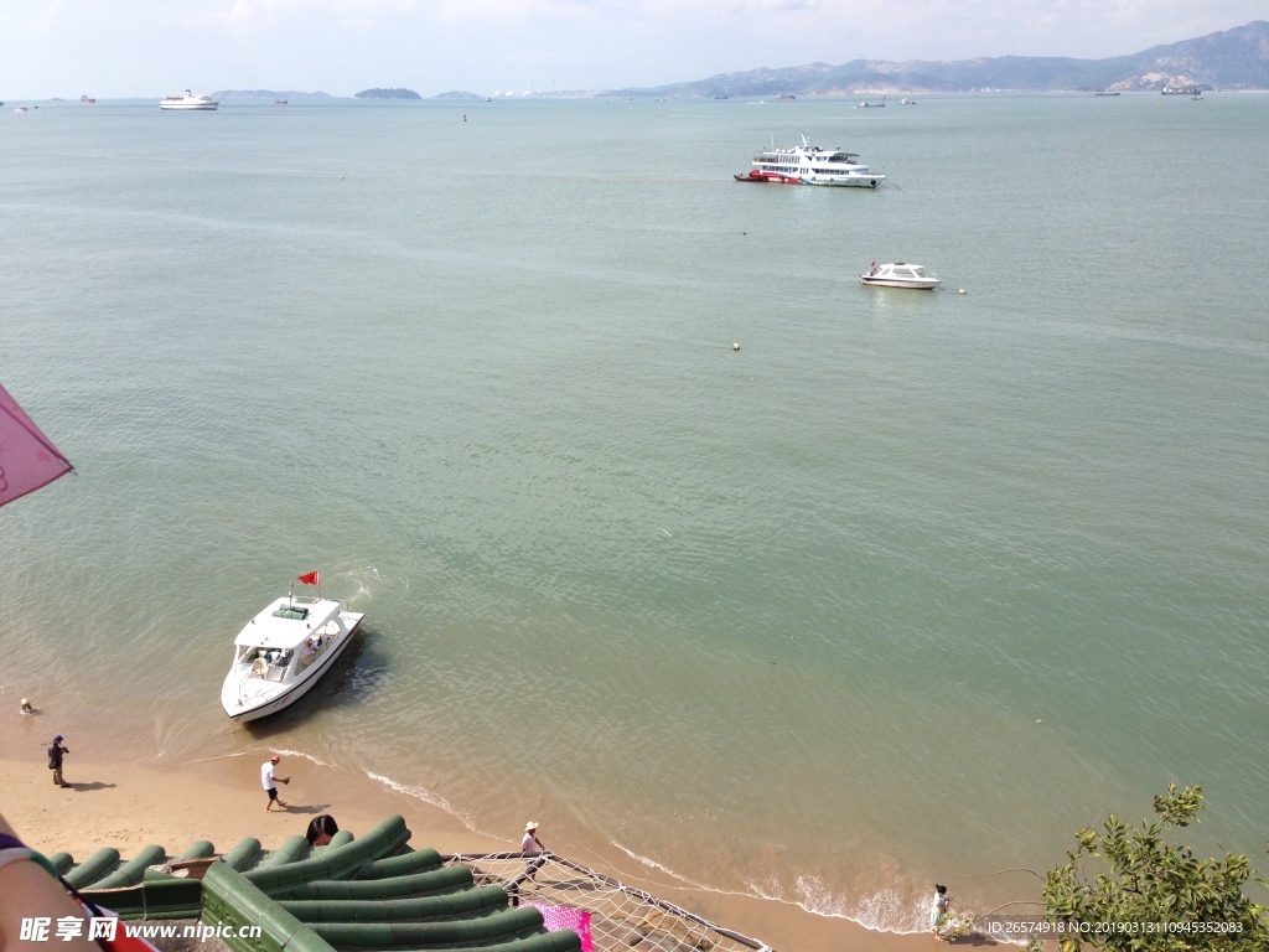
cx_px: 634
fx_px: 1210
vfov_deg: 42.9
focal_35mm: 33
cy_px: 476
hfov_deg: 55.4
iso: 50
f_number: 2.4
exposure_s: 1/1695
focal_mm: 4.12
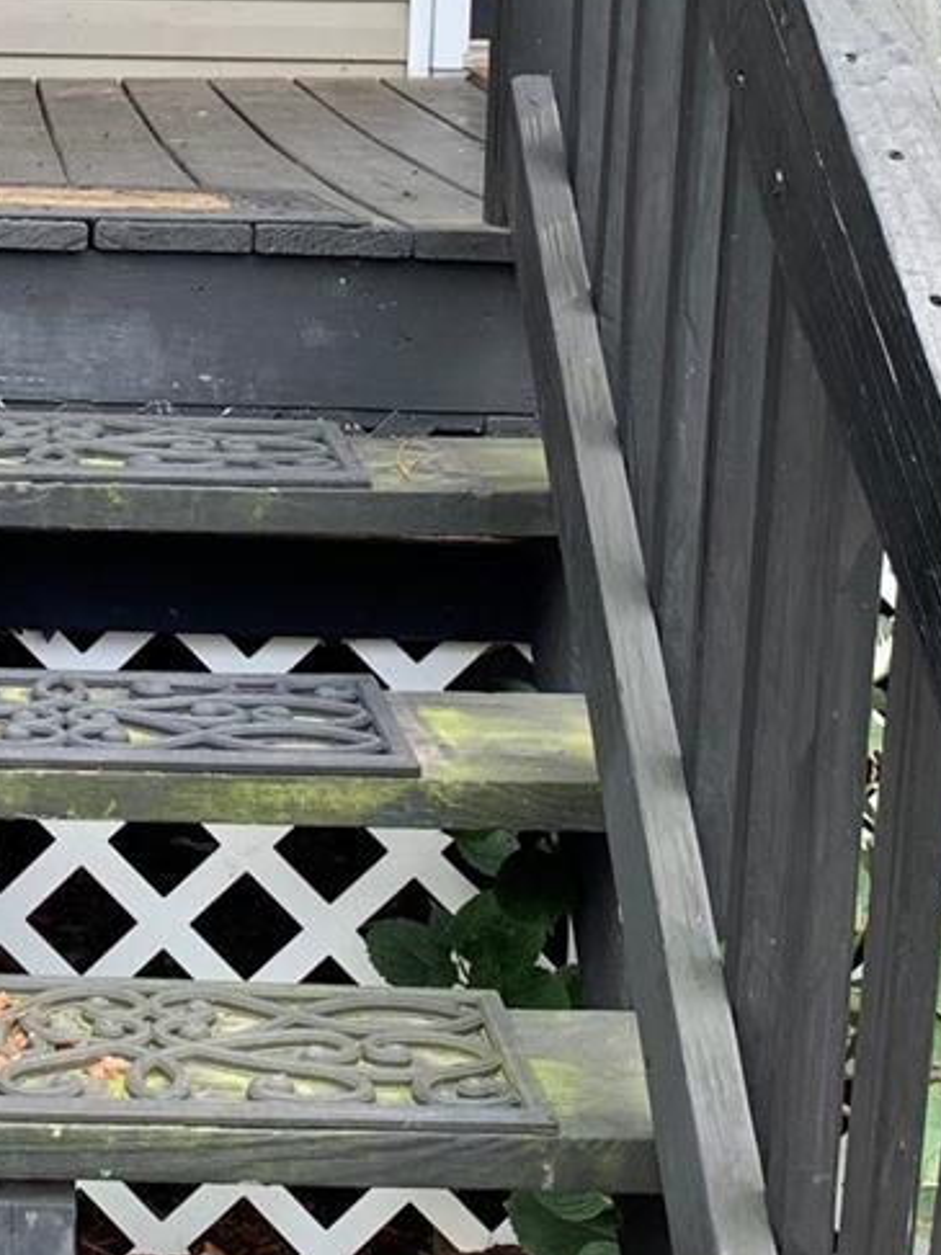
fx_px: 2973
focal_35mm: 82
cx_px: -15
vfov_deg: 23.6
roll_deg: -1.3
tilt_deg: -6.5
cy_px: 296
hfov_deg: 17.5
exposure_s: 1/121
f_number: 1.8
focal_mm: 4.25
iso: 32
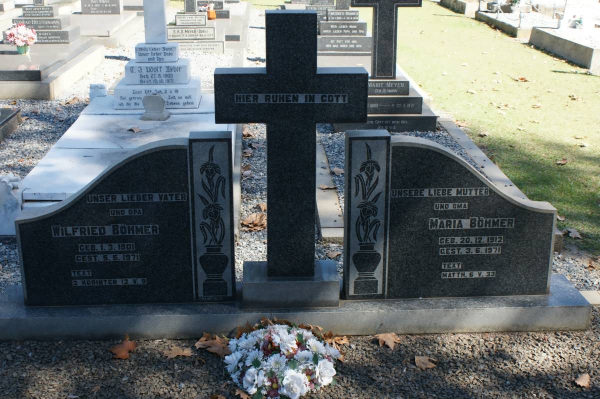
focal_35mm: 45
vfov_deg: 29.8
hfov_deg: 43.6
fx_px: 749
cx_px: 300
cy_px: 200
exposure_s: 1/125
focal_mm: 30
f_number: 7.1
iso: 200
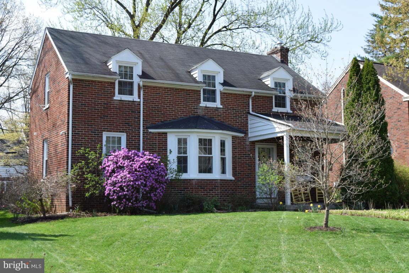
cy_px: 136
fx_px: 579
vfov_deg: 26.5
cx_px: 204
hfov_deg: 38.9
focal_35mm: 51
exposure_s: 1/250
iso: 200
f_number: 8
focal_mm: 34
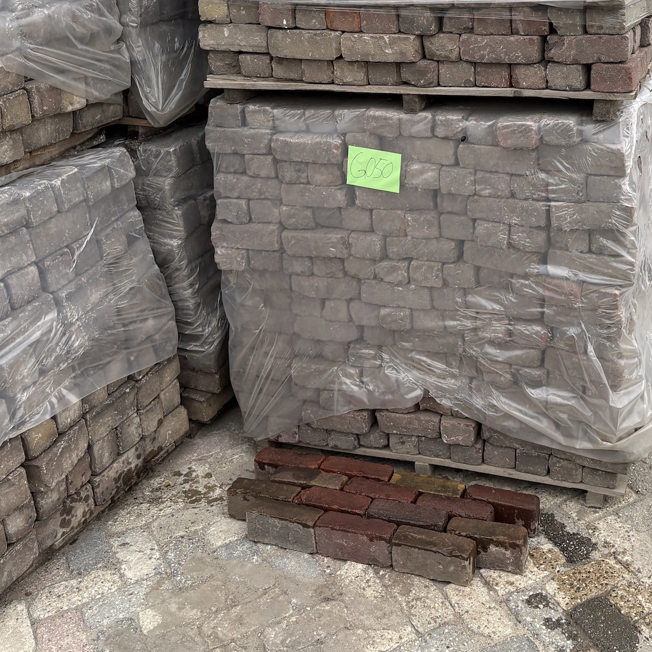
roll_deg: +0.7
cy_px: 130
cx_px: 449
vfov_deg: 36.3
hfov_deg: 37.0
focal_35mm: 45
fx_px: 959
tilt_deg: -12.2
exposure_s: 1/731
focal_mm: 5.96
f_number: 1.6
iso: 50
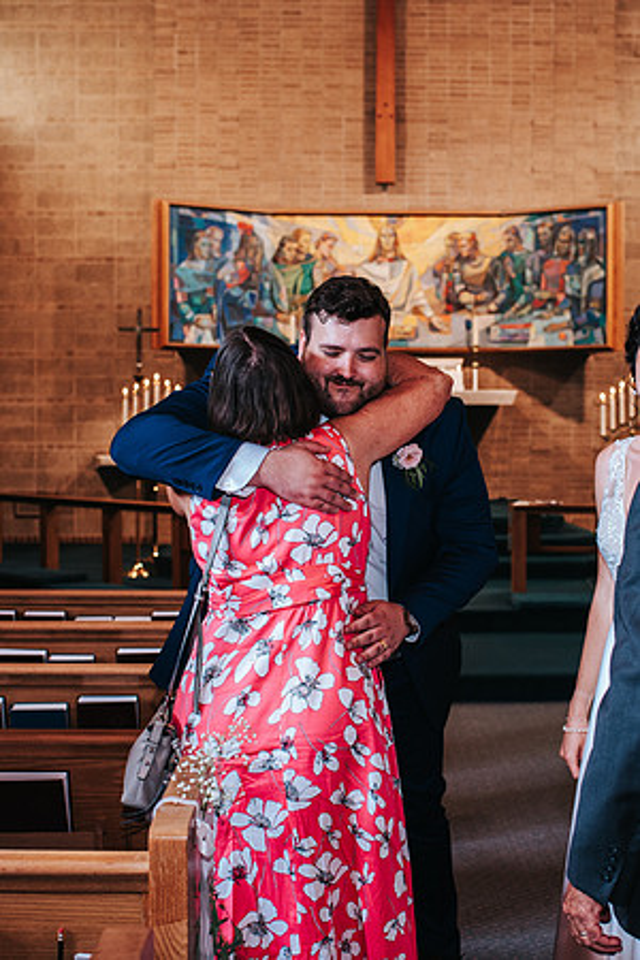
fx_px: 1399
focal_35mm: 52
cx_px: 380
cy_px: 480
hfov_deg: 25.7
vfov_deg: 37.9
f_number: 3.2
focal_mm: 35
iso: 900
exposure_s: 1/125
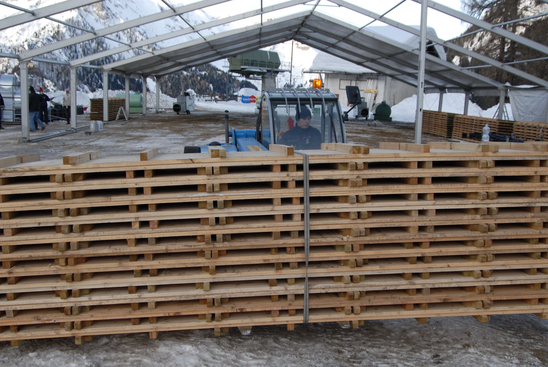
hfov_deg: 53.1
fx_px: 549
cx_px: 274
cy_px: 184
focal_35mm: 36
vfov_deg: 37.0
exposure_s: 1/125
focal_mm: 24
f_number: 5.6
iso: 125
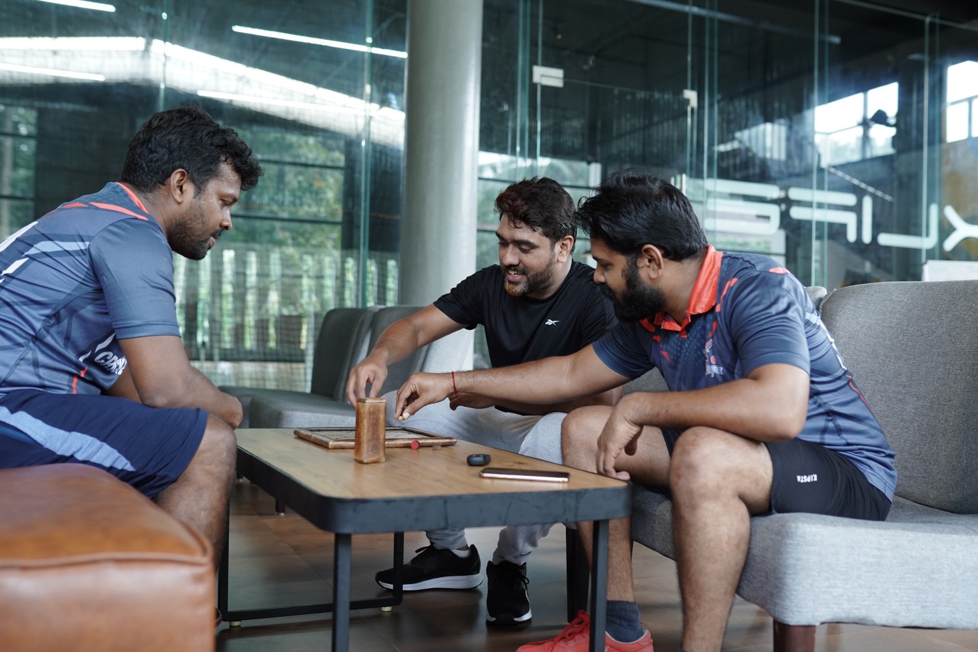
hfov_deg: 54.4
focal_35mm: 35
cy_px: 326
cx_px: 489
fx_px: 951
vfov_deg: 37.9
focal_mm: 35
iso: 1000
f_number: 2.8
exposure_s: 1/125
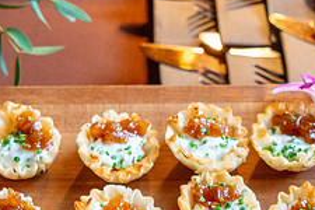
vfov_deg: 13.9
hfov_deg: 20.8
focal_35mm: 98
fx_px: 857
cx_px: 184
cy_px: 134
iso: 2000
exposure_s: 1/320
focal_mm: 24
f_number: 4
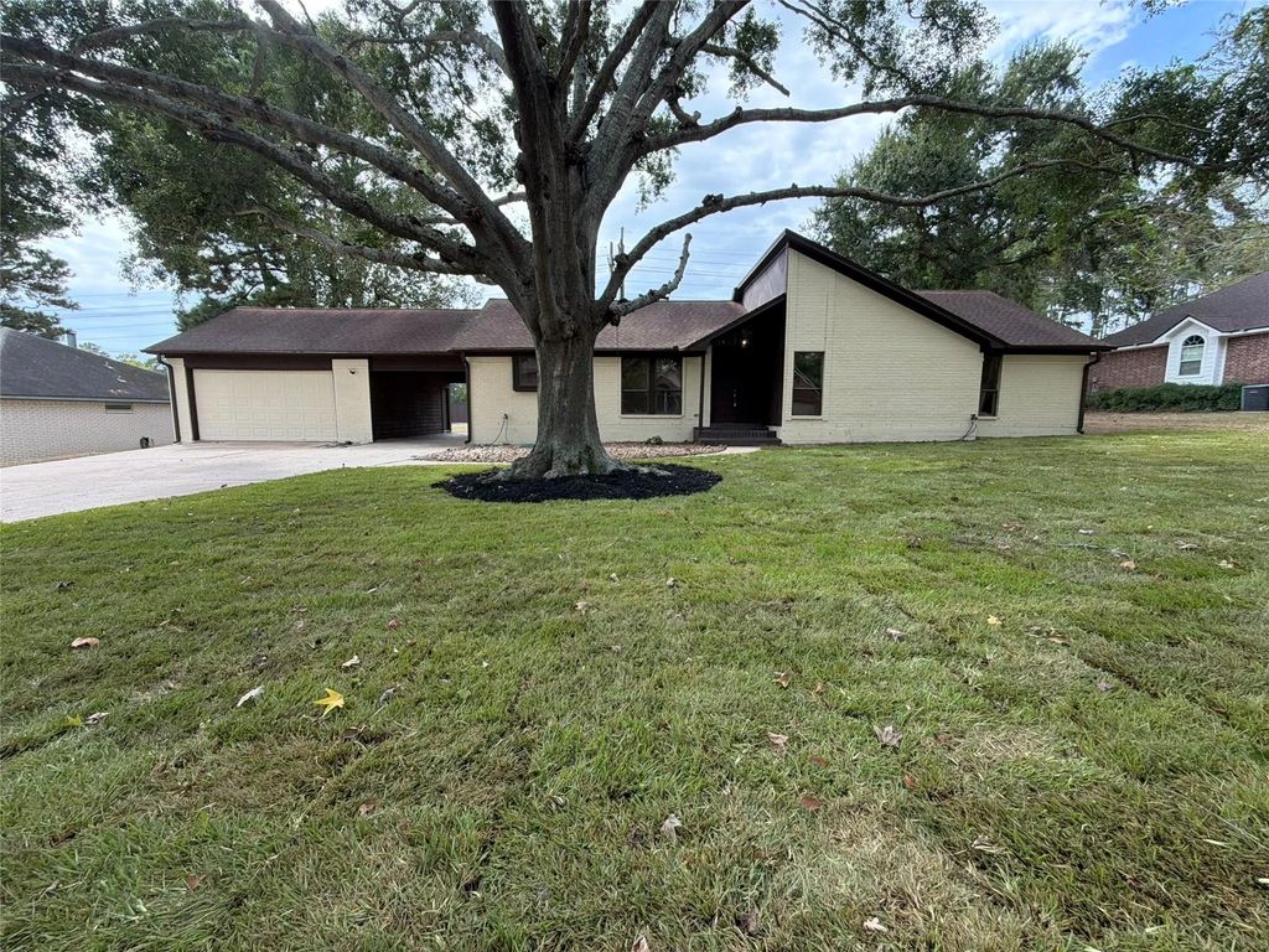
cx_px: 634
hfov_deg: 102.1
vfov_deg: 85.7
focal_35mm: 14
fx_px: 513
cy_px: 476
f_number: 2.2
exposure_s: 1/502
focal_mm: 2.22
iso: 40
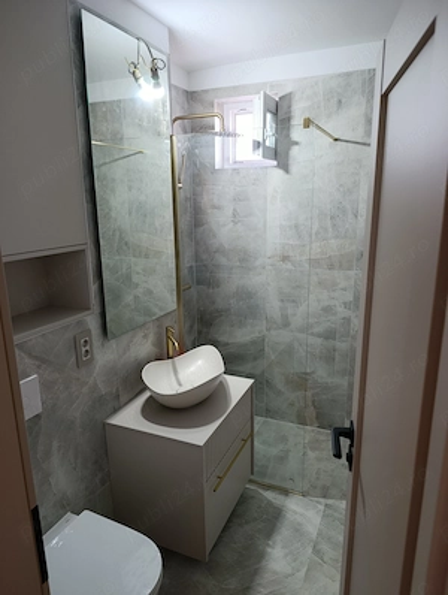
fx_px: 396
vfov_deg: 73.8
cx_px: 224
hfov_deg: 59.0
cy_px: 298
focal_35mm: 23
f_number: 1.65
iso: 1124
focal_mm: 6.11
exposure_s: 1/100
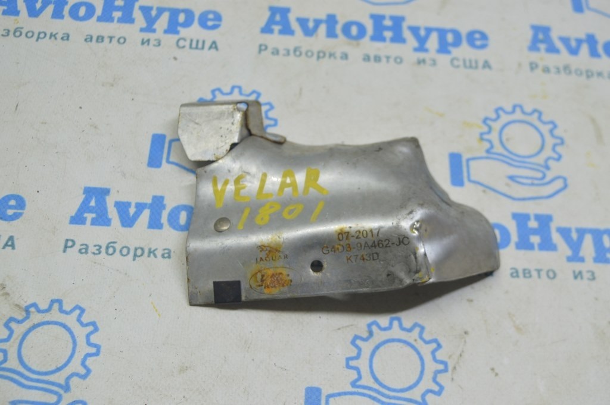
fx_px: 762
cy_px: 202
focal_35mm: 45
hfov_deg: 43.6
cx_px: 305
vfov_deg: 29.8
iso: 400
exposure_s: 1/40
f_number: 5.6
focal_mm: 30
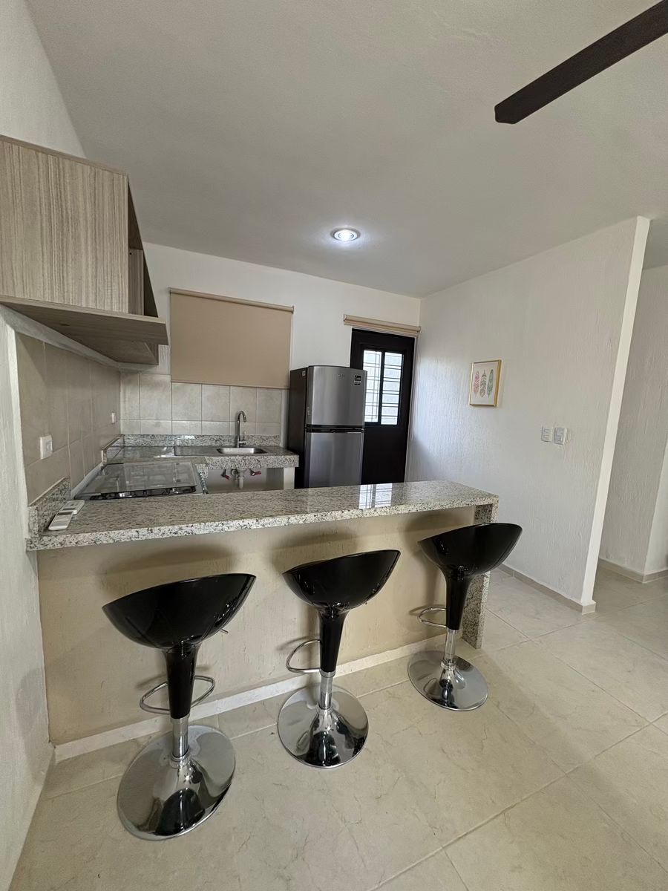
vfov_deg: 102.1
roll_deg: -3.0
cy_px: 446
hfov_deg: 85.7
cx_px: 334
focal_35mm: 14
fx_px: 360
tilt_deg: -6.6
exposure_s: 1/120
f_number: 2.2
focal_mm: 2.22
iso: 200
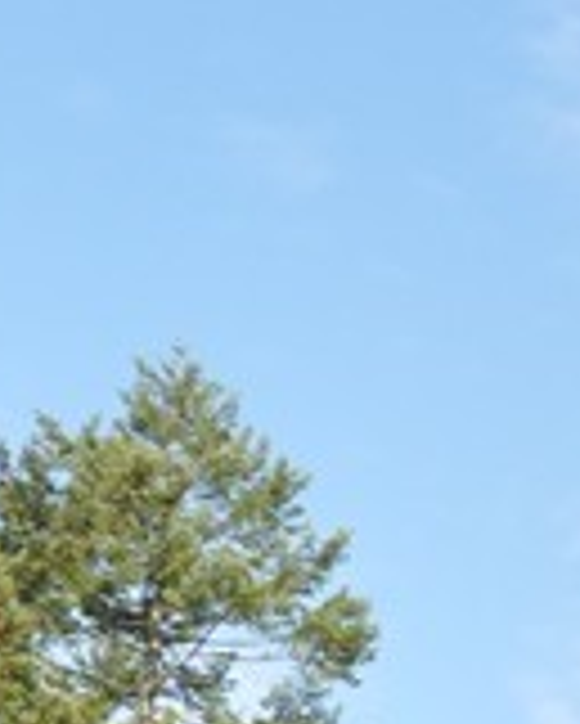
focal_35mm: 228
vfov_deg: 8.3
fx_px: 4888
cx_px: 1299
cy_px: 1133
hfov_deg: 6.5
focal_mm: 24
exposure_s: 1/160
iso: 200
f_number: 6.3
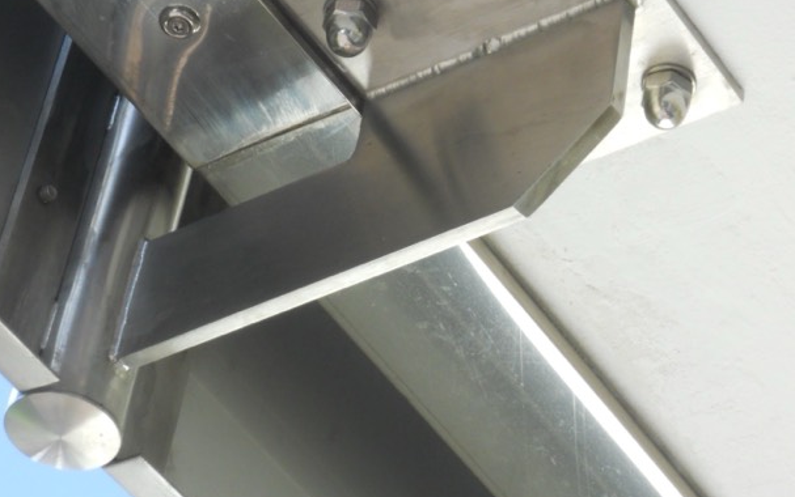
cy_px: 200
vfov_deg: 9.2
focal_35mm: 142
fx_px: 3078
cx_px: 355
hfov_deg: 14.7
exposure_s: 1/250
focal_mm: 20.3
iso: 250
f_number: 5.9
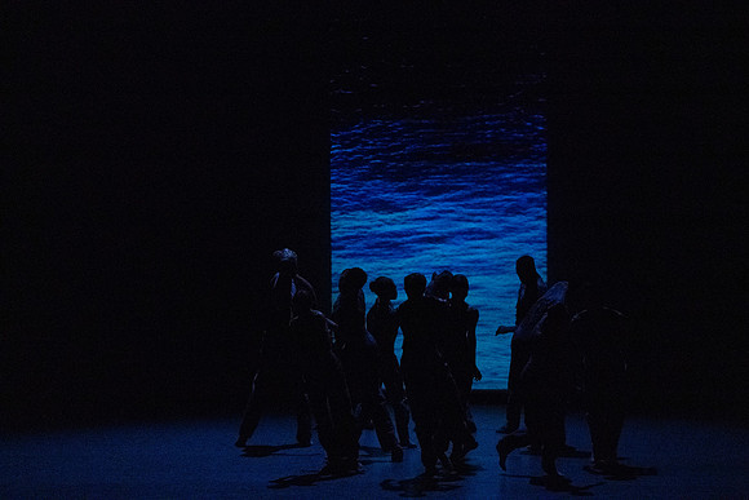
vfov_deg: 5.3
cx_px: 374
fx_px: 5390
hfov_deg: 7.9
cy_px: 250
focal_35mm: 259
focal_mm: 259
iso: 6400
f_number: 5.6
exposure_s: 1/400
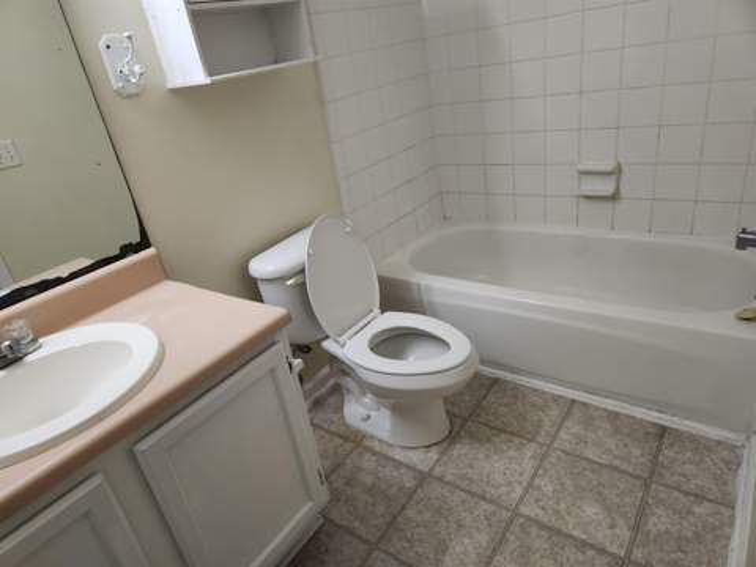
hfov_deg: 73.9
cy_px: 284
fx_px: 502
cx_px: 378
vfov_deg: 58.9
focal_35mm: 23
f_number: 1.8
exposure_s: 1/120
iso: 160
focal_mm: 5.4
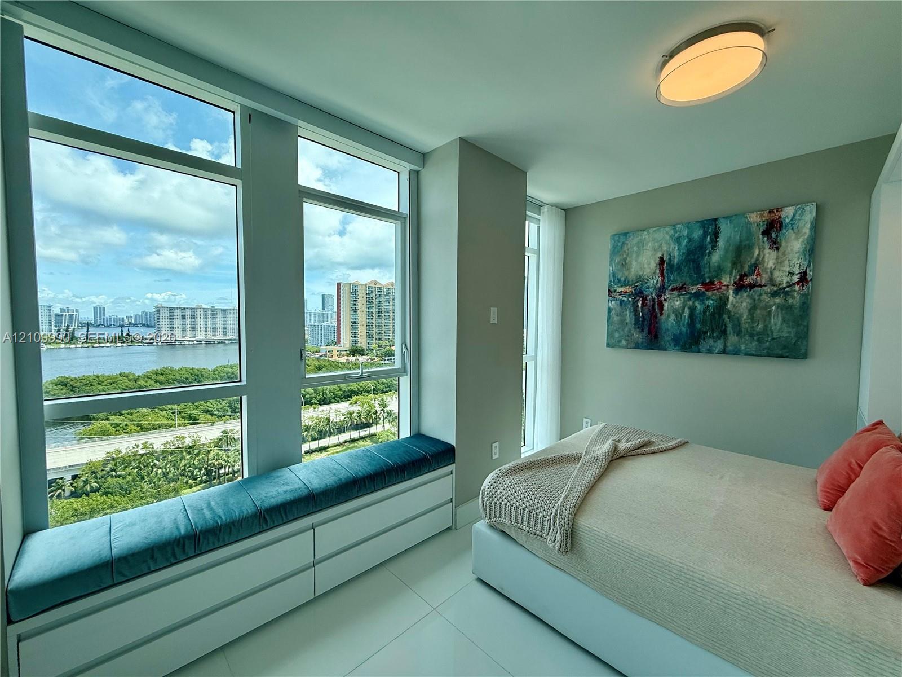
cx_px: 451
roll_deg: -0.7
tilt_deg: -2.3
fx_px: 365
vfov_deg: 85.7
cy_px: 338
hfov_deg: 102.1
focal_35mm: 14
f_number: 2.2
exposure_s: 1/694
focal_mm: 2.22
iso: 64
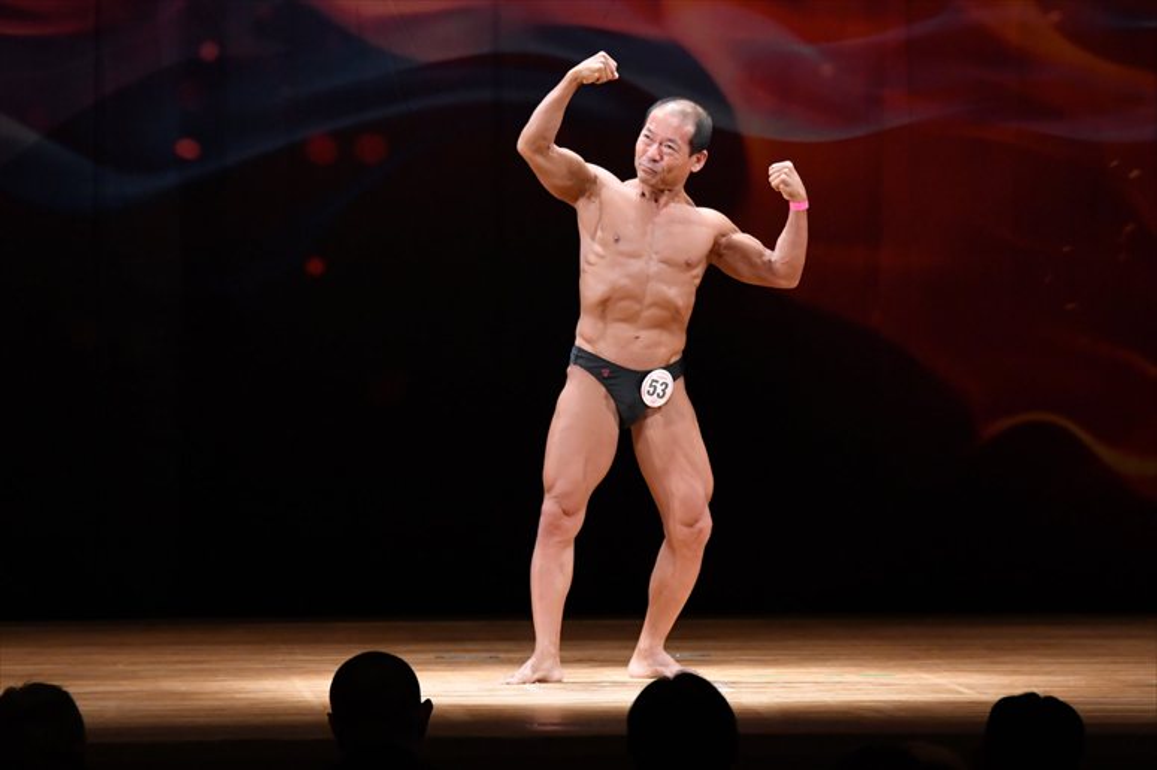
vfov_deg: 5.7
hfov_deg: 8.6
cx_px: 578
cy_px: 385
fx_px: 7710
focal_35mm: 240
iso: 4000
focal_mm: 160
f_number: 5.6
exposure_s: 1/400
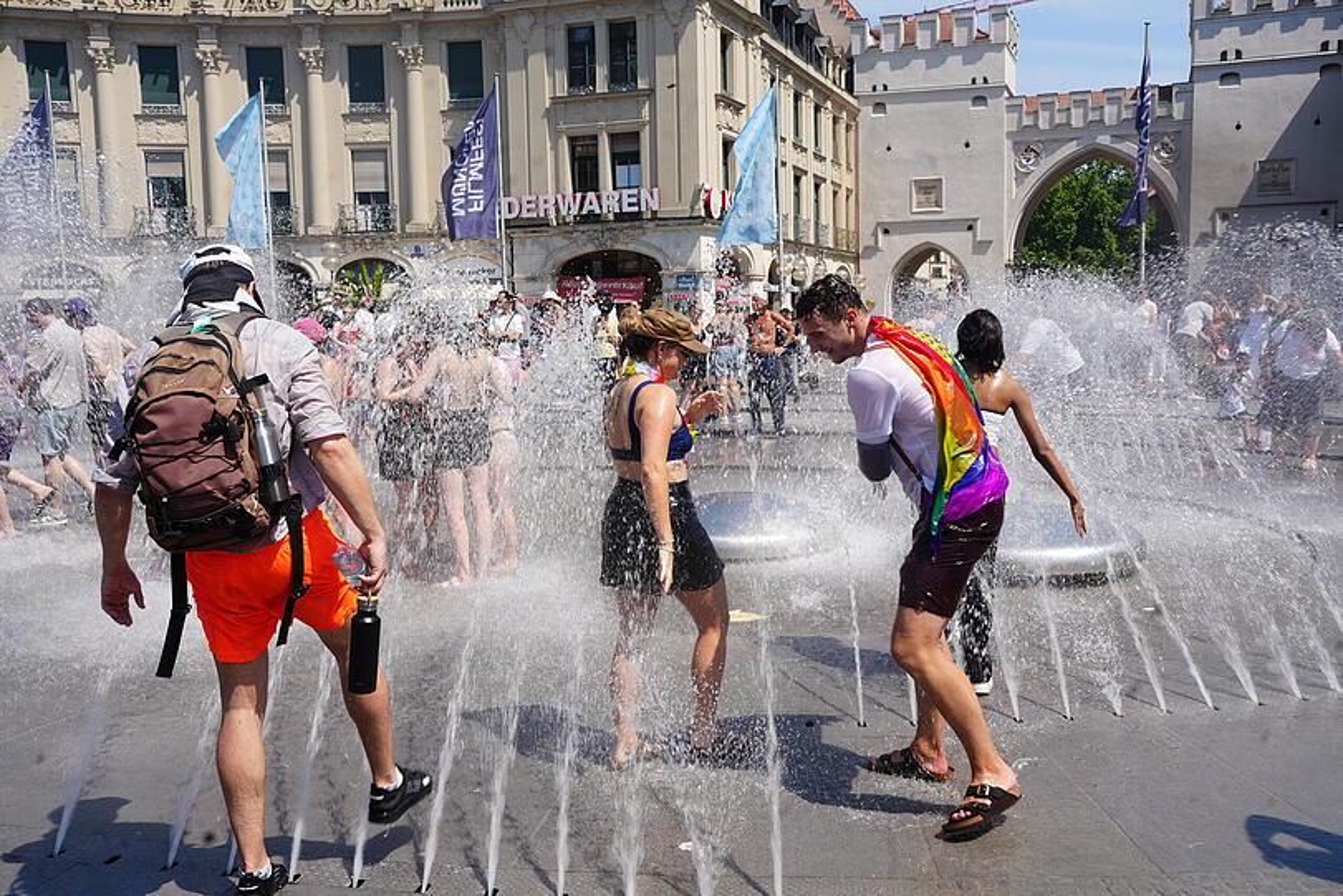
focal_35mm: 35
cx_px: 672
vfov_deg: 37.9
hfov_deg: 54.4
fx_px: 1306
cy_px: 448
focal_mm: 35
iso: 100
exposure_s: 1/160
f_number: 10
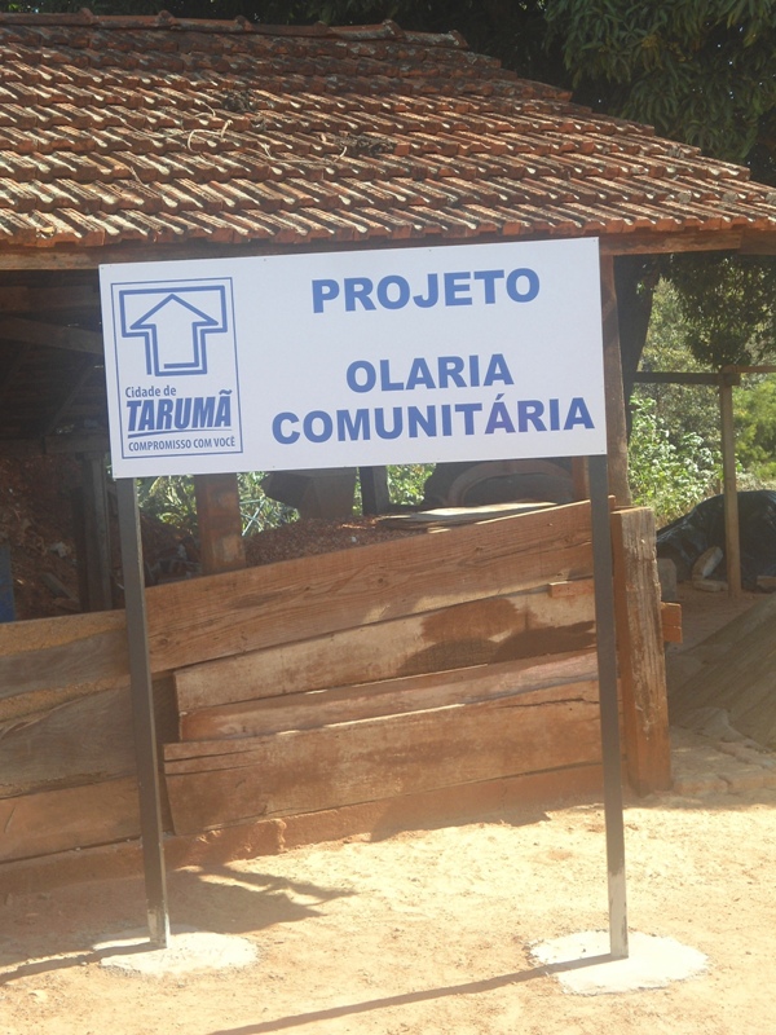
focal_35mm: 63
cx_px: 388
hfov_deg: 23.3
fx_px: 1883
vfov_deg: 30.7
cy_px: 518
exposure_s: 1/200
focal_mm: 11.2
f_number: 4.2
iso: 80
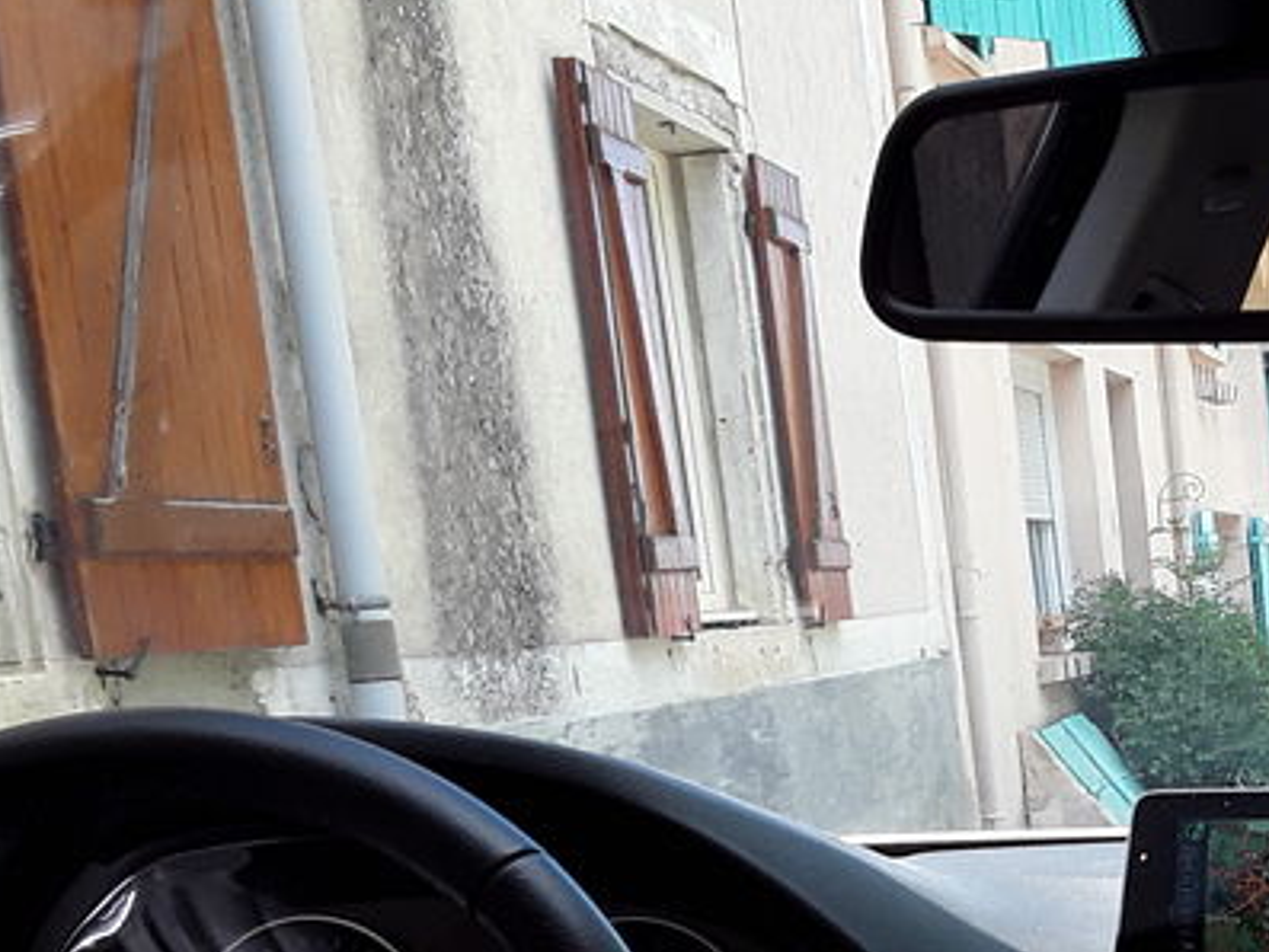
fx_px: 2494
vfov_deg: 20.8
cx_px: 1263
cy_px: 974
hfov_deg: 27.0
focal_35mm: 68
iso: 40
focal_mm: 2.91
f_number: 1.9
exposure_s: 1/251
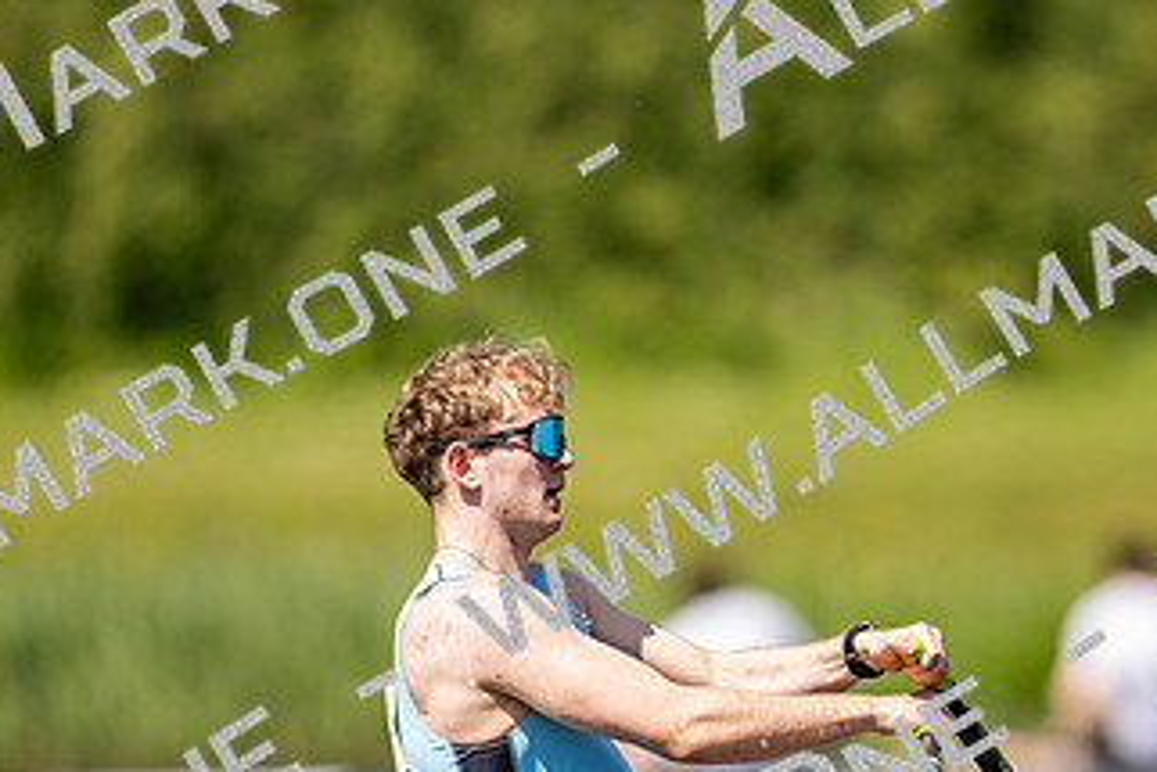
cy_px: 666
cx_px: 902
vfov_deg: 1.3
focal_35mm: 1081
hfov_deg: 1.9
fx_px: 34756
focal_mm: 600
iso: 220
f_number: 4
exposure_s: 1/2500
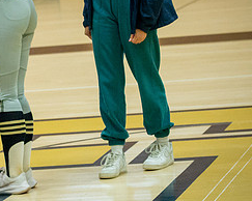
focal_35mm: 274
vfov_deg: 5.6
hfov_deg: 7.0
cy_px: 68
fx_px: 2042
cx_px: -16
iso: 5000
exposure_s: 1/500
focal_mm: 78
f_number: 4
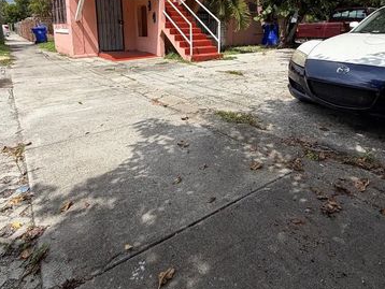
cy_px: 71
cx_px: 215
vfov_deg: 52.4
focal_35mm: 25
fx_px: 278
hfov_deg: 69.1
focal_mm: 2.22
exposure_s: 1/770
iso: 20
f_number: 2.2
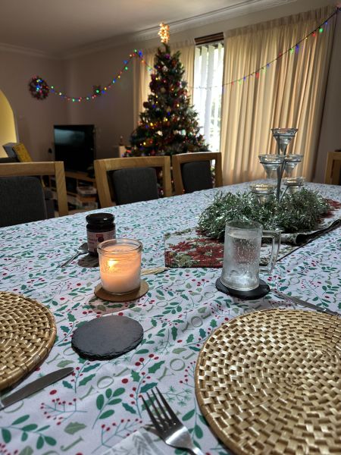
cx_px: 170
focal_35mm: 24
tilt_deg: -17.7
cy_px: 228
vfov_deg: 71.6
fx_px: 315
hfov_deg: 56.8
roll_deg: -2.3
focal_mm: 6.86
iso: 125
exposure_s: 1/91
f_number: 1.78
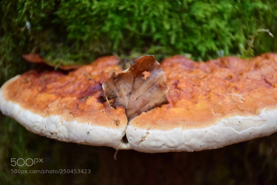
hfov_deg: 12.2
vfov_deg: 8.2
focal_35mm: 168
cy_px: 92
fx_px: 1293
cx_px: 138
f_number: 5.6
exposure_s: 1/60
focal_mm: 112
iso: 450
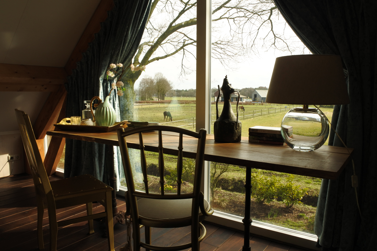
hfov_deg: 67.4
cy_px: 126
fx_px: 283
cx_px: 188
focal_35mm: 27
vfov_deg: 47.9
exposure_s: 1/60
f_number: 9
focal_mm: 10
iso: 160
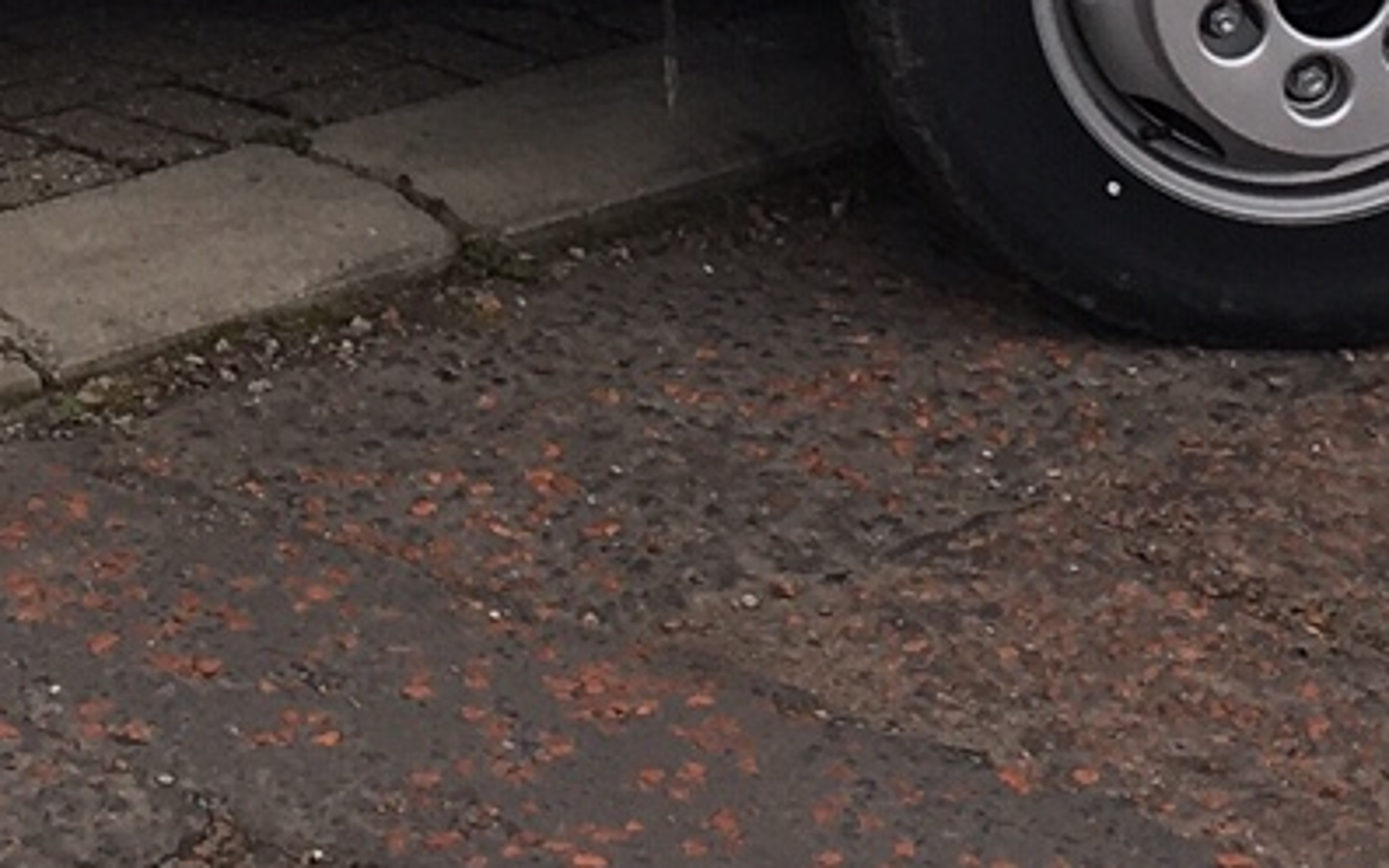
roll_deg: +2.7
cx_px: -308
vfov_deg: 8.1
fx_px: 5905
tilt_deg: -7.4
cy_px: -696
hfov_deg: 13.0
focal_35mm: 156
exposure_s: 1/375
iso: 25
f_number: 2.2
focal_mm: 4.15
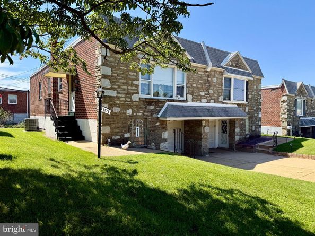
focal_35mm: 24
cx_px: 158
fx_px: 218
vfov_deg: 56.8
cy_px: 118
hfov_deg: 71.6
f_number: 1.78
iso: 80
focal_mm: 6.76
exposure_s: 1/2299
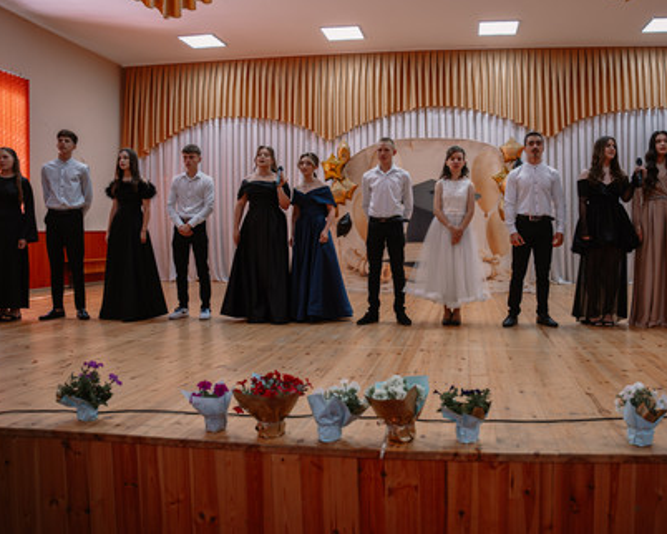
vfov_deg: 51.6
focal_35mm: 28
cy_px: 260
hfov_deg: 61.8
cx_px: 393
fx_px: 553
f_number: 2.8
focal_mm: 24
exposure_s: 1/250
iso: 640
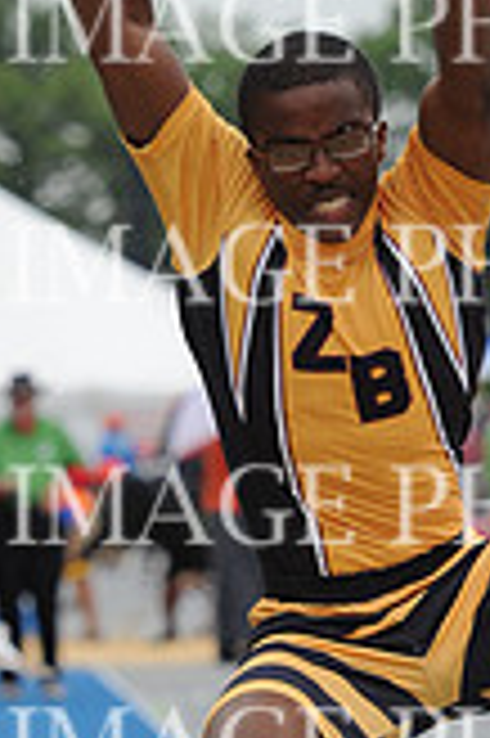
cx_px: 360
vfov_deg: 4.0
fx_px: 10475
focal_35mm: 512
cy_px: 382
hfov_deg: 2.7
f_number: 5
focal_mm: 145
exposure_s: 1/2000
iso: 1600
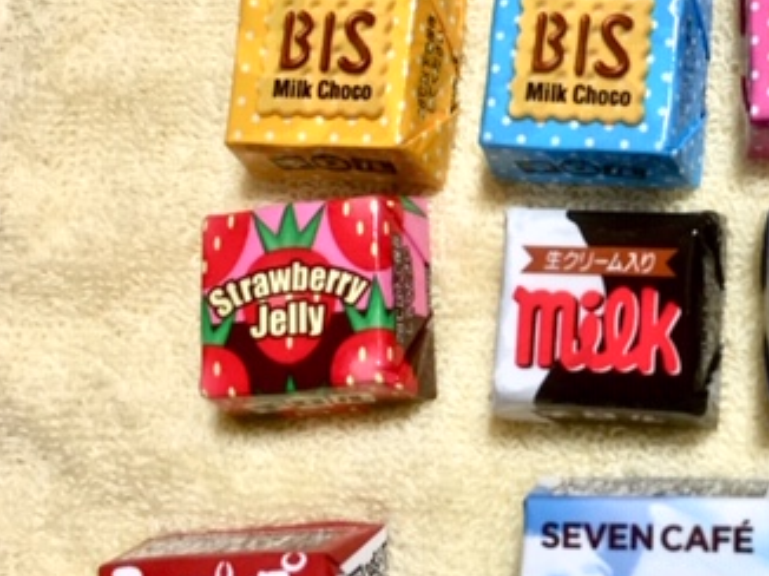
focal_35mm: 57
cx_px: 679
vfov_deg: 25.6
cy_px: 248
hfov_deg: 32.3
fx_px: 1265
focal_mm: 4.15
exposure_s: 1/33
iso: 125
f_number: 2.2
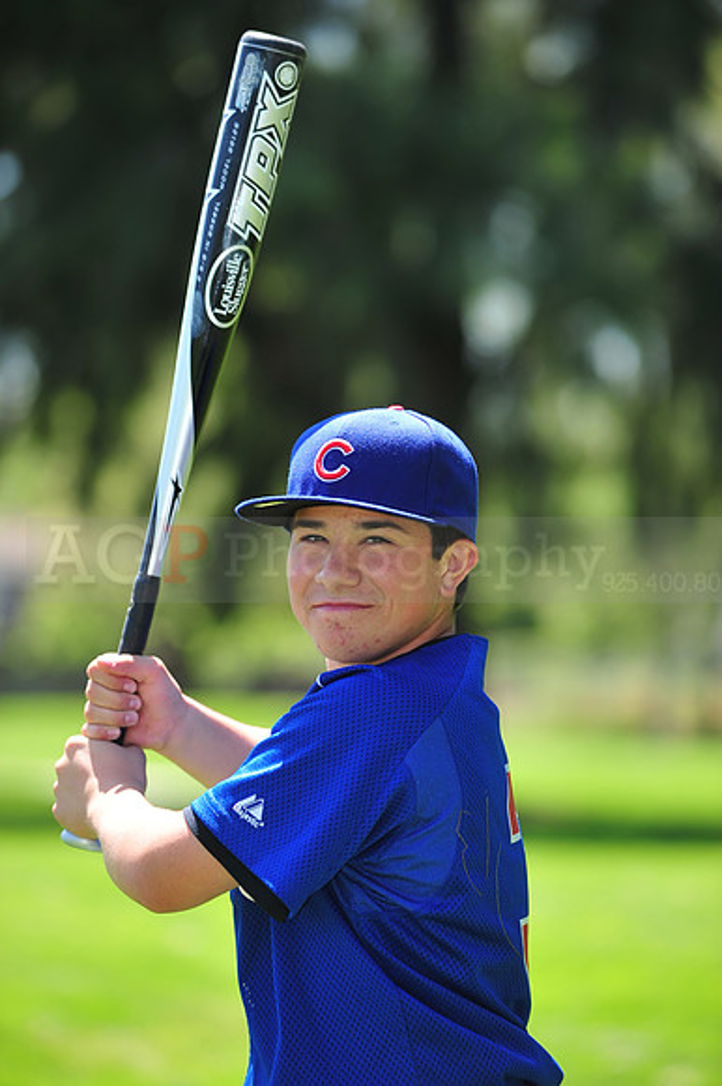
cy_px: 543
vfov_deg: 10.3
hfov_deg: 6.9
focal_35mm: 200
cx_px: 361
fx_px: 6023
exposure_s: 1/500
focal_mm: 200
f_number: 4.5
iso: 200
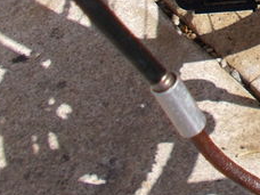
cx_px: 447
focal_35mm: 114
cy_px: -195
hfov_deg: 15.2
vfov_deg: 11.7
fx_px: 856
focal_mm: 4.6
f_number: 8
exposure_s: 1/160
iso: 80
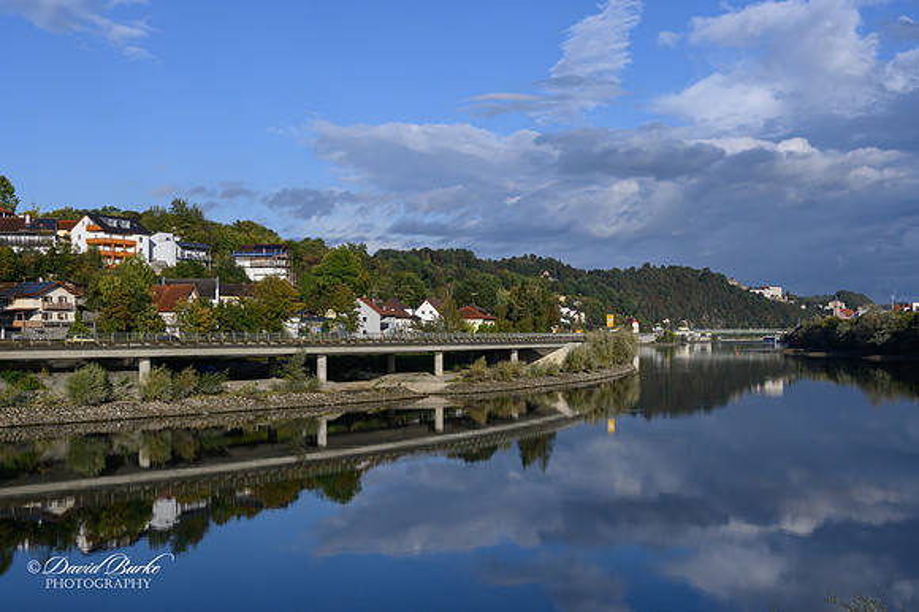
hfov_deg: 41.1
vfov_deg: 28.0
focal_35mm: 48
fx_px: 1225
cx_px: 460
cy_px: 306
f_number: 8
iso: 64
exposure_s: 1/320
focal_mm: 32
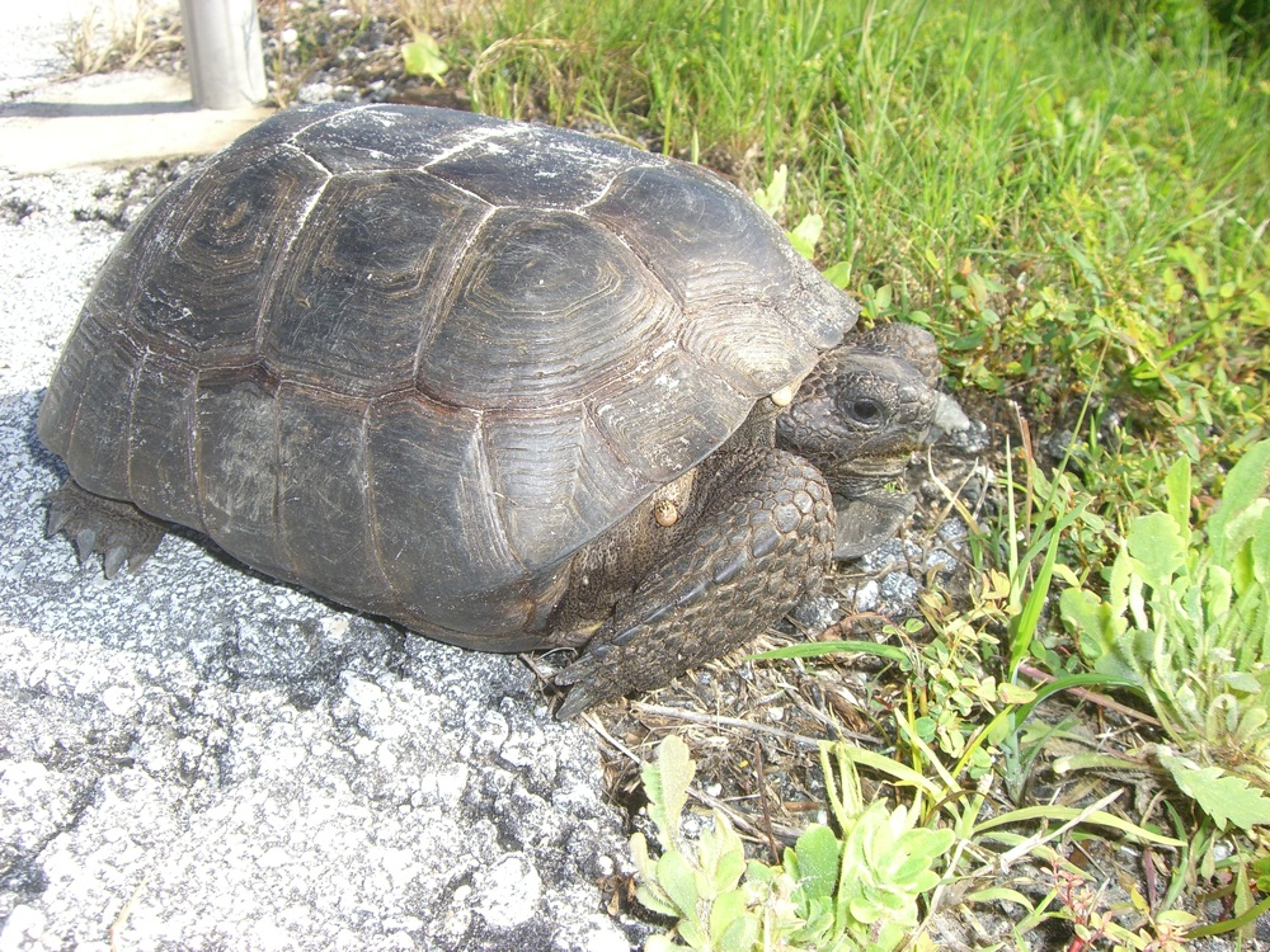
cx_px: 635
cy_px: 476
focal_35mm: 38
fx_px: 1394
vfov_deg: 37.7
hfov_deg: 49.0
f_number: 4.3
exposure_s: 1/250
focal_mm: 6.2
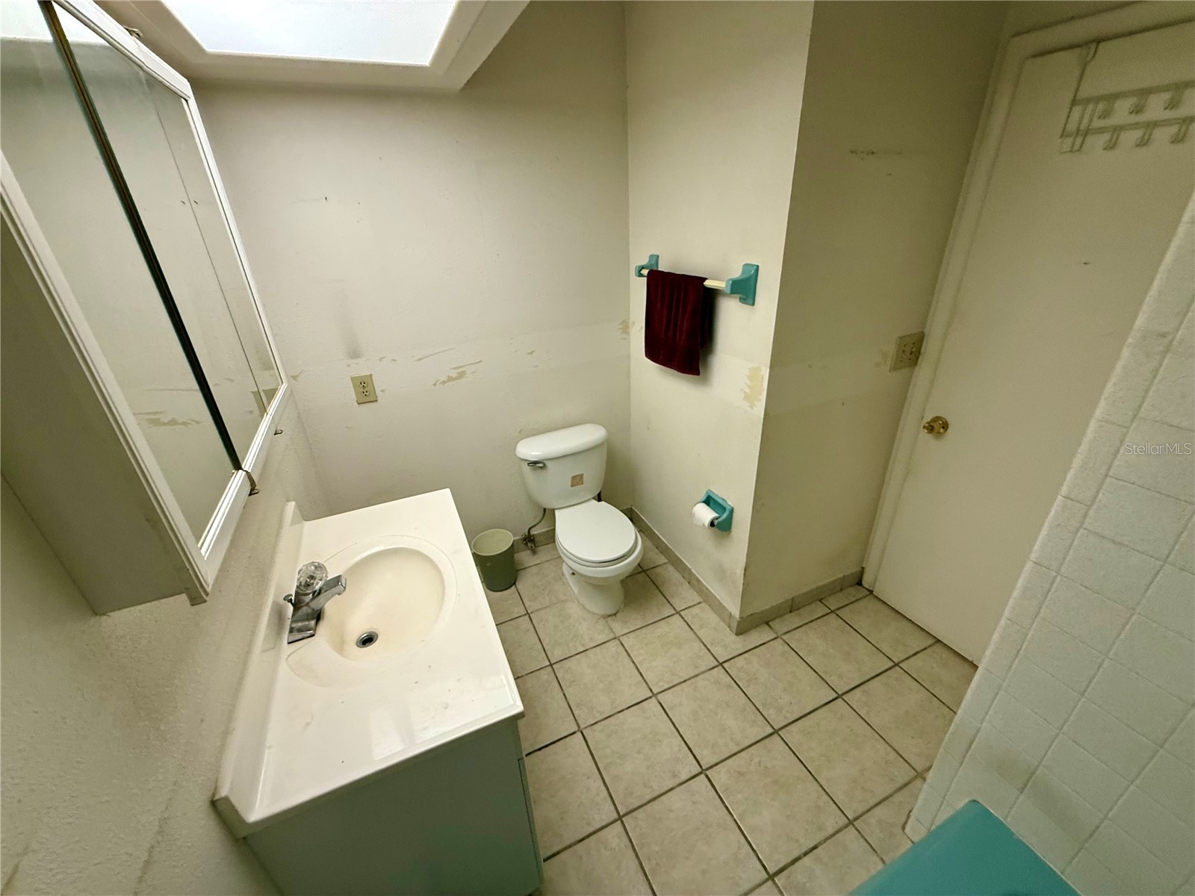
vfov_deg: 85.7
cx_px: 598
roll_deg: +2.6
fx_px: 483
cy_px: 448
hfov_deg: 102.1
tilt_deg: -21.5
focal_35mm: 14
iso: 250
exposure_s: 1/60
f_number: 2.2
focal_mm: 2.22
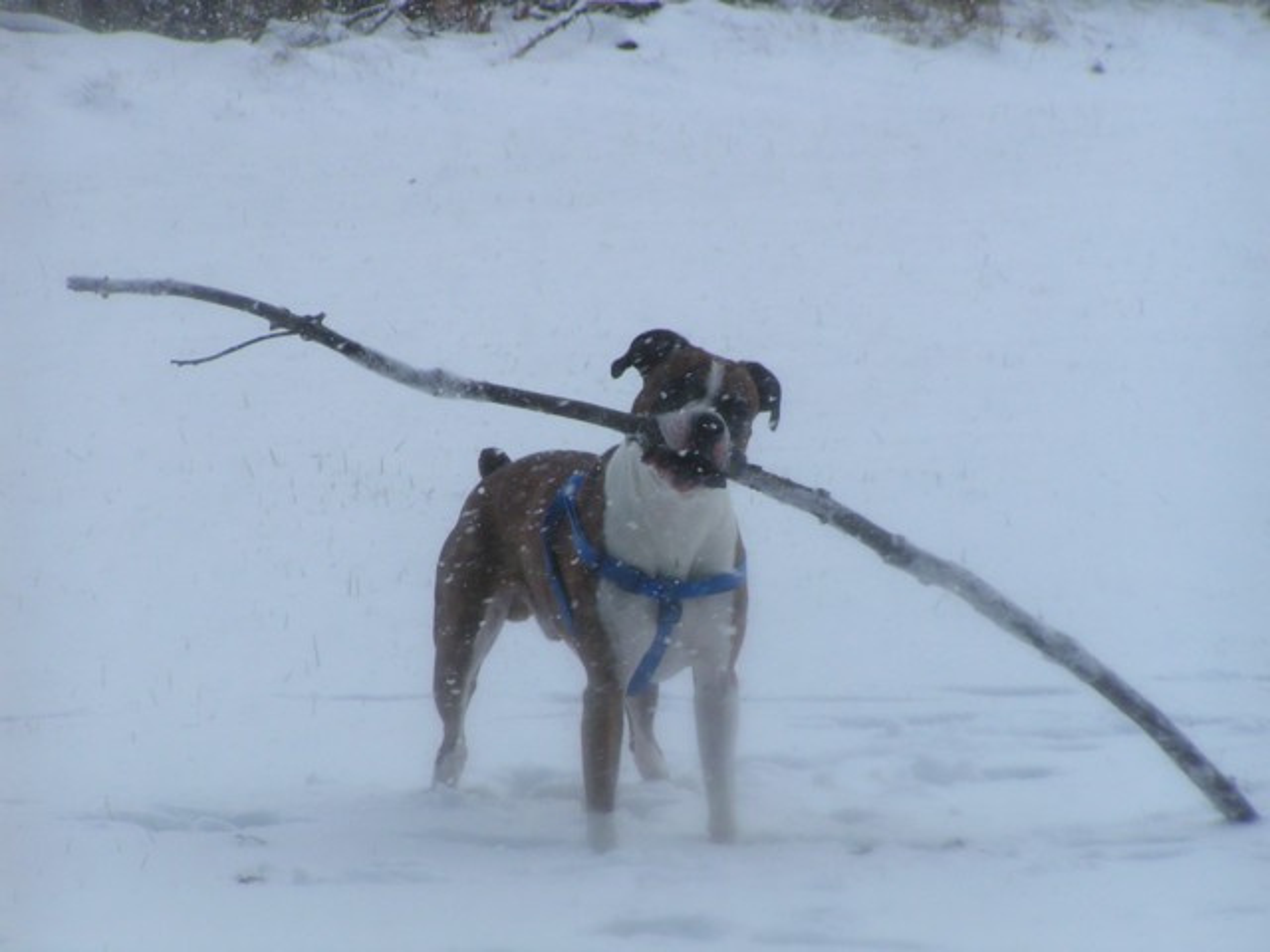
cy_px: 476
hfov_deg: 6.7
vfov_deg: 5.0
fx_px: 10896
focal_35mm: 297
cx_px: 635
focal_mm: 45.4
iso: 50
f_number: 5
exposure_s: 1/400
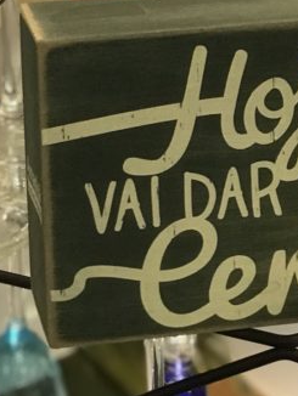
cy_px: -159
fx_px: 1869
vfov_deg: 11.7
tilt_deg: -12.7
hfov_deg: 9.1
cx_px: 139
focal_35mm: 163
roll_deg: -1.0
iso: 160
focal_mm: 6.6
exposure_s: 1/60
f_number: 2.8
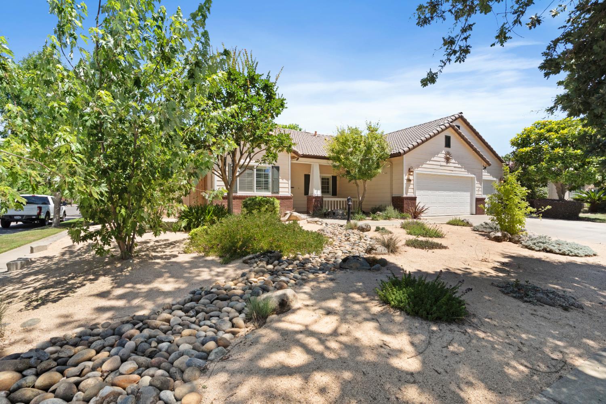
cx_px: 303
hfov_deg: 96.7
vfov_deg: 73.7
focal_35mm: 16
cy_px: 202
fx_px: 269
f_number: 11
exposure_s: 1/1000
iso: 1000
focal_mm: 16
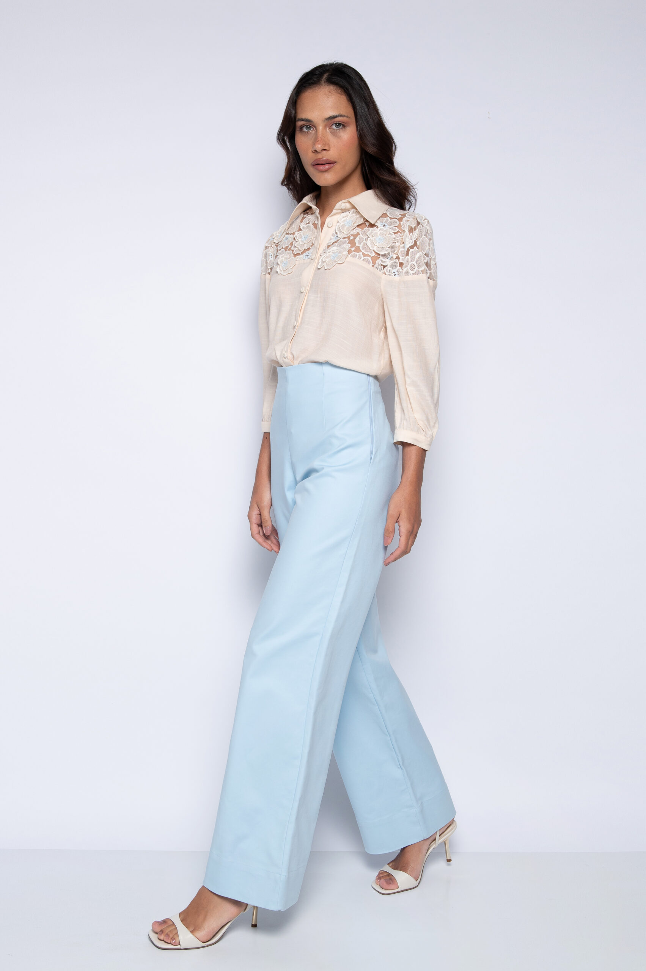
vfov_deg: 53.2
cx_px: 323
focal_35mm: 36
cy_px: 486
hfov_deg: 36.8
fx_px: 970
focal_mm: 36
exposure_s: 1/200
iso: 320
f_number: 6.3
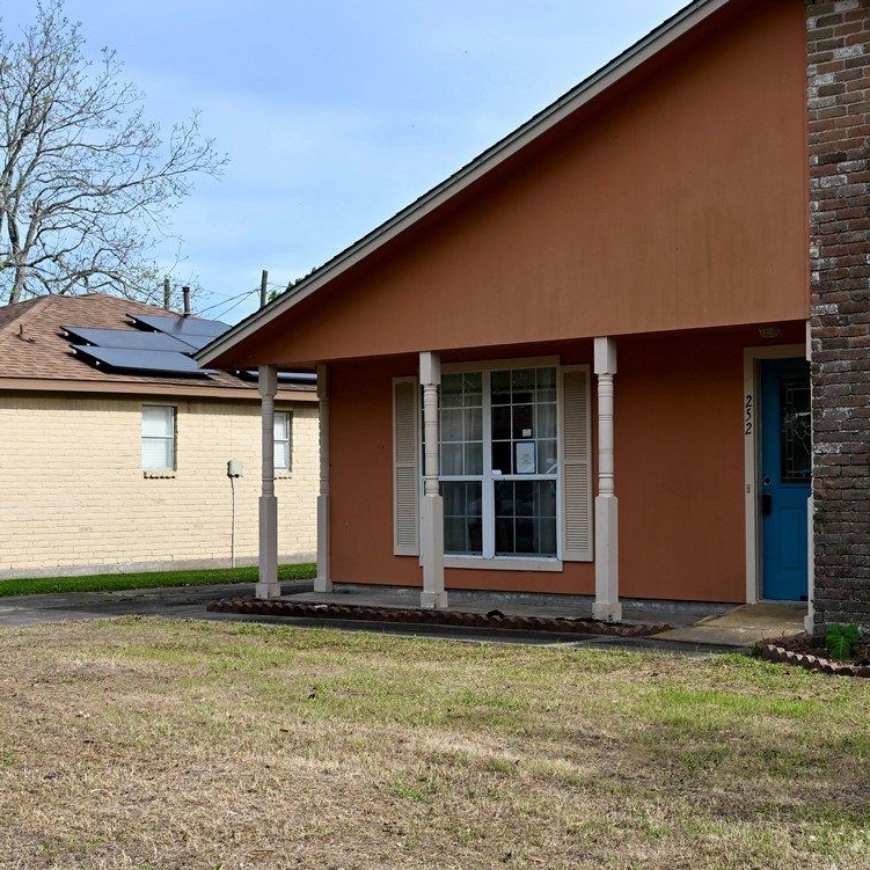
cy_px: 454
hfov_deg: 29.1
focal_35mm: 59
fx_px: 1678
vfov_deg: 29.1
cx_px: 422
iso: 100
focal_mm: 24
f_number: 8
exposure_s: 1/250
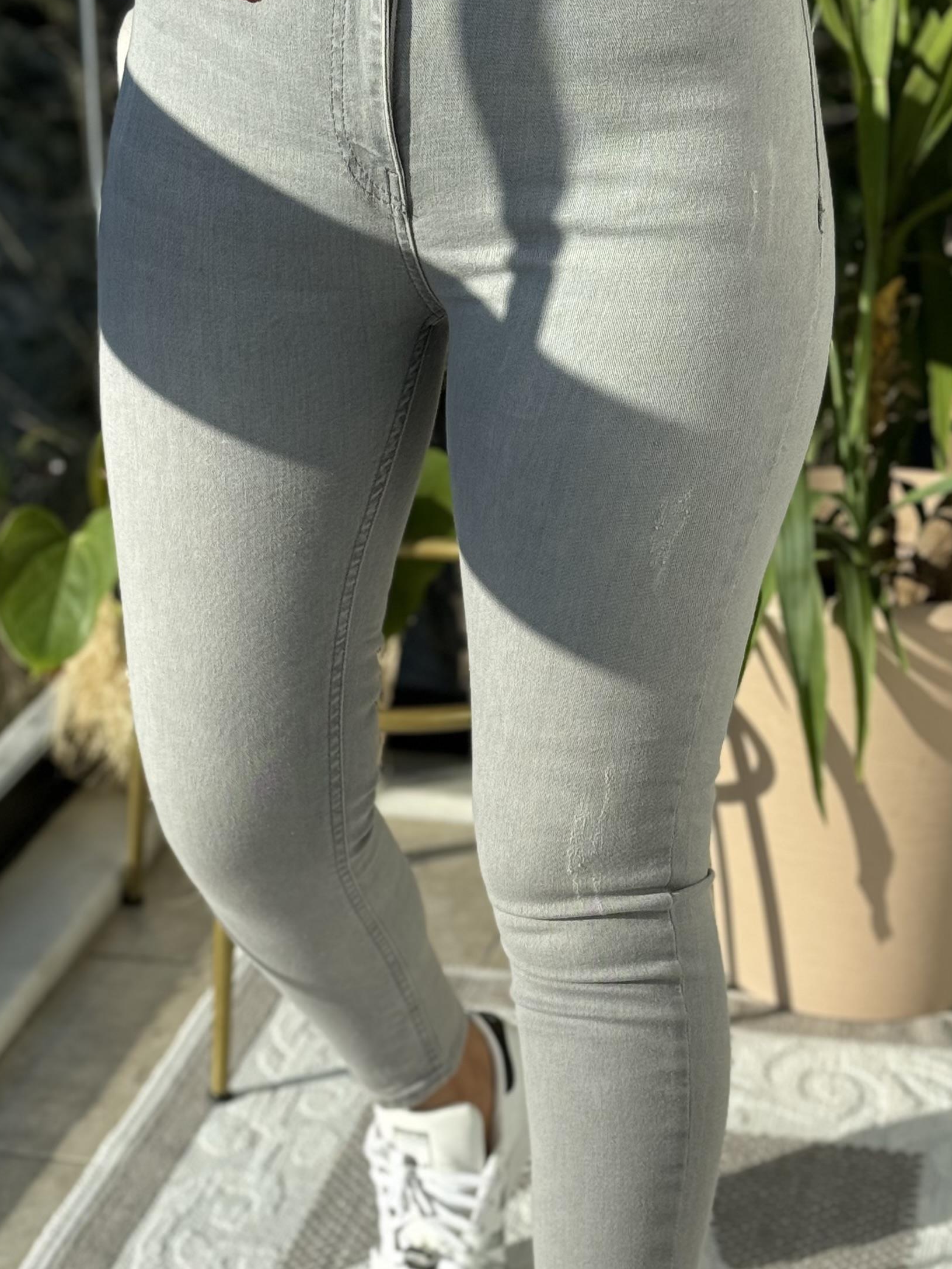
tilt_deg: -39.2
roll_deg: +0.4
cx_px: 468
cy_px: 859
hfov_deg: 16.6
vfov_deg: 21.9
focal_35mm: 89
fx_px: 3264
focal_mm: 6.76
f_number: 1.78
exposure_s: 1/1059
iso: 64
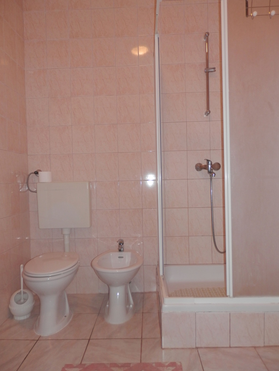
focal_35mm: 25
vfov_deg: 69.4
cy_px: 186
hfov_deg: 54.9
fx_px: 269
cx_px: 140
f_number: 3
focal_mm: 4.5
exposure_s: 1/30
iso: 100
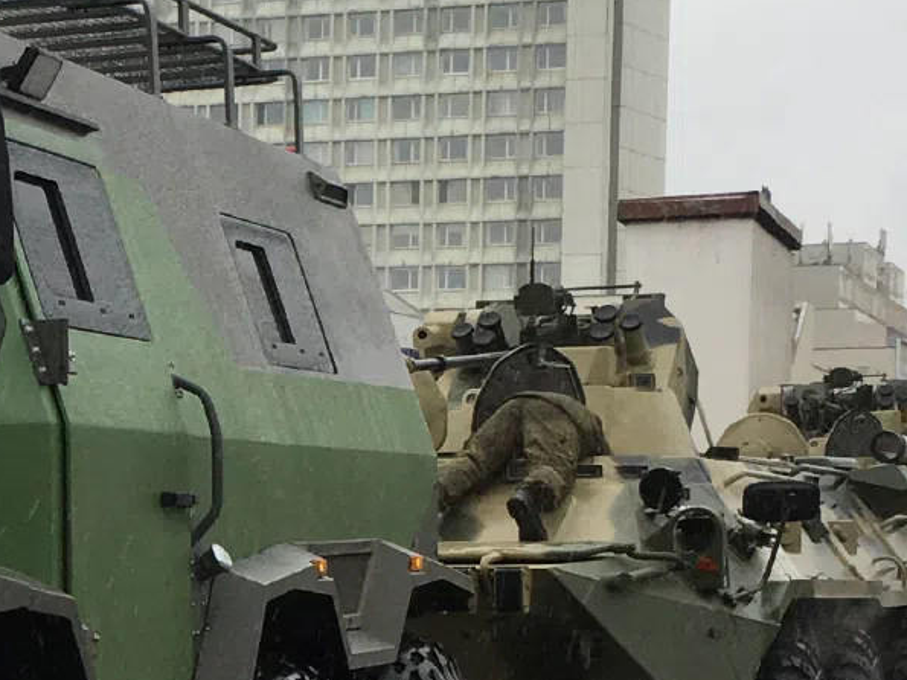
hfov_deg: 16.1
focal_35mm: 117
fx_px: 3065
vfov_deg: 12.6
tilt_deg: -4.3
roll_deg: -0.2
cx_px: -191
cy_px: 624
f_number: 2.2
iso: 40
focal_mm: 4.15
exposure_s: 1/100
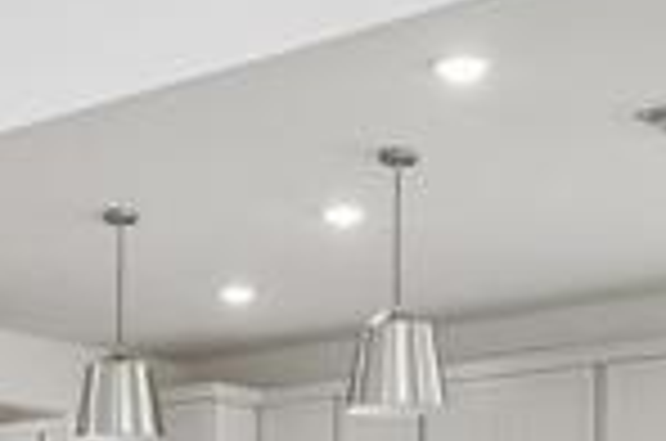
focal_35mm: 97
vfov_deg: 13.2
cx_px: 248
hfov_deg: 21.0
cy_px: 688
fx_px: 1791
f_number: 9
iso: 250
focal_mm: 14
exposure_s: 1/30
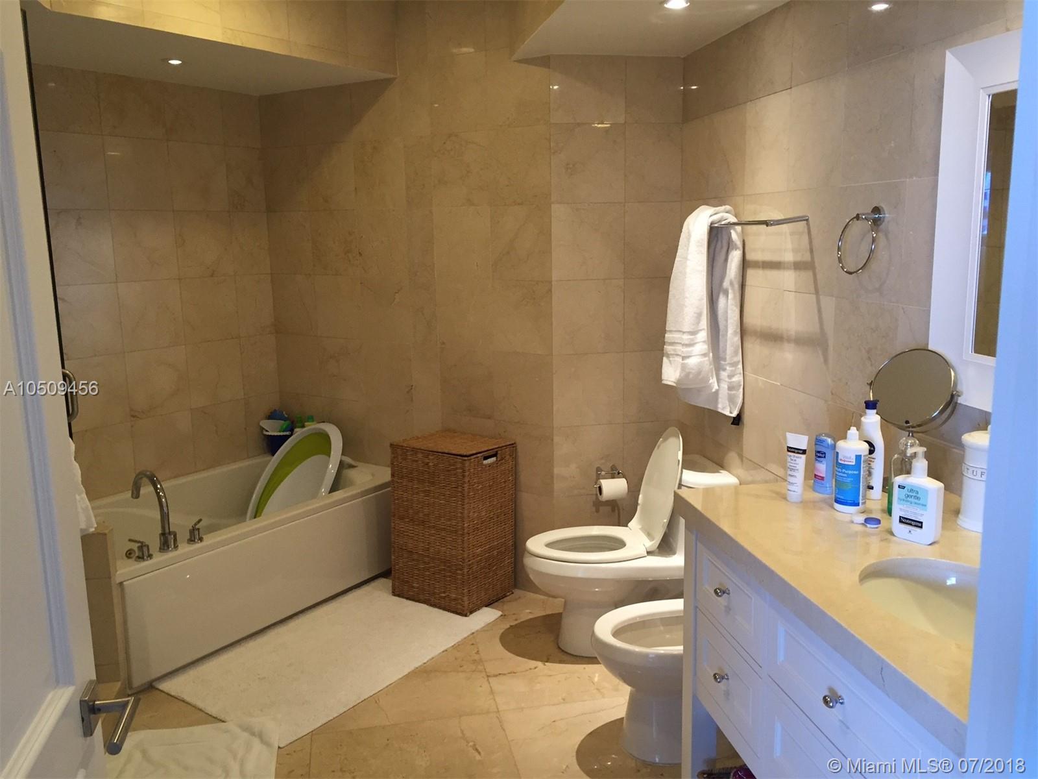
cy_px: 390
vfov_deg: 48.2
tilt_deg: -10.6
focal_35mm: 29
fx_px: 870
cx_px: 519
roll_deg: +0.3
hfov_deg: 61.7
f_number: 2.2
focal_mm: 4.15
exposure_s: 1/30
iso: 100
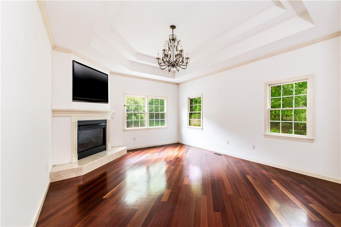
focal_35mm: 14
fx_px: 133
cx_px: 170
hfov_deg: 104.3
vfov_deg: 81.2
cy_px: 114
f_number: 11
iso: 800
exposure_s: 1/6
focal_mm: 14
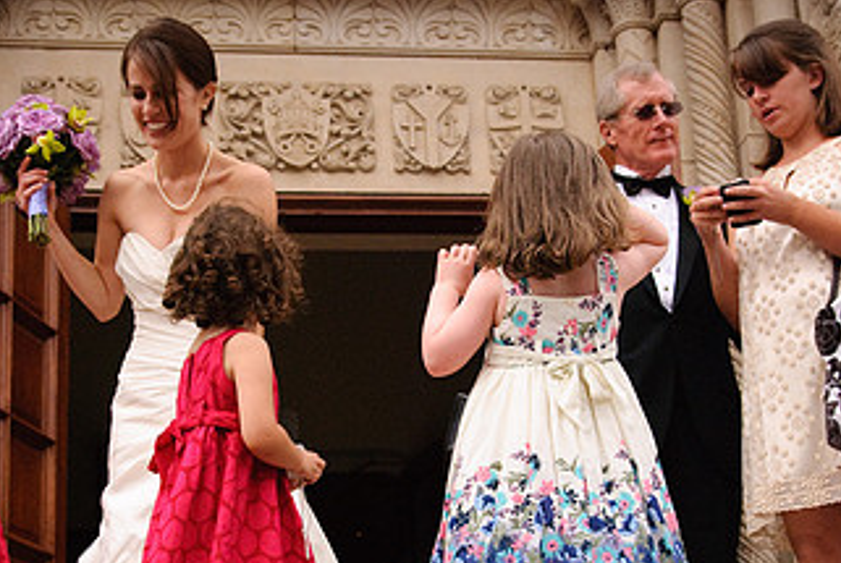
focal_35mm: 65
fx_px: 1521
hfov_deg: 30.9
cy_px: 463
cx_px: 396
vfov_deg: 20.7
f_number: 4.5
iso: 500
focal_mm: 24
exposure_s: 1/2000
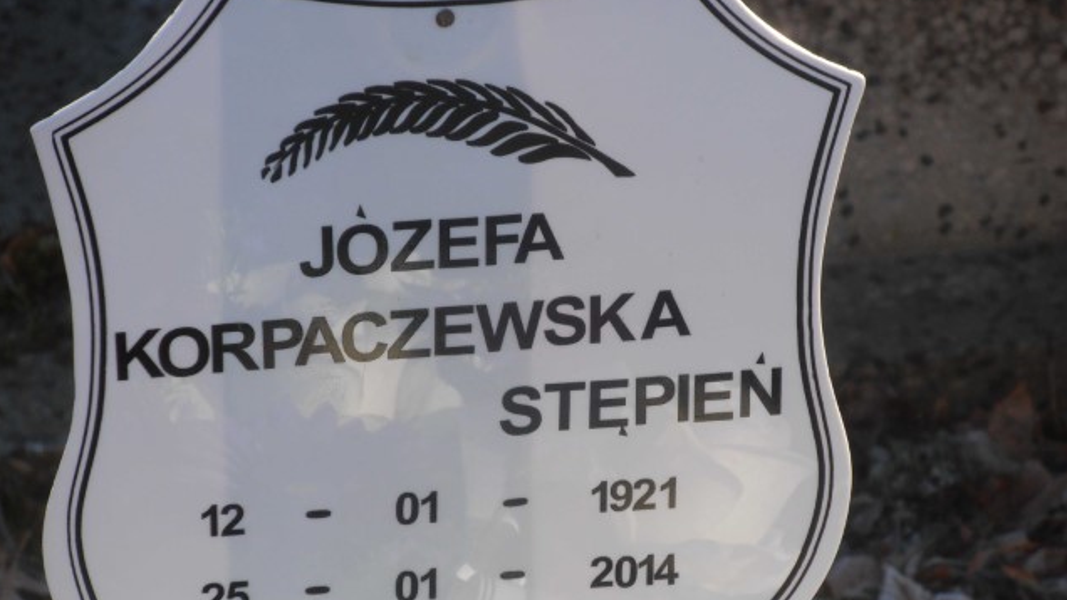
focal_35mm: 263
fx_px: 7442
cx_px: 532
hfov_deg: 8.2
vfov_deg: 4.6
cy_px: 337
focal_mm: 42.54
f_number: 5.7
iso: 100
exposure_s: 1/200
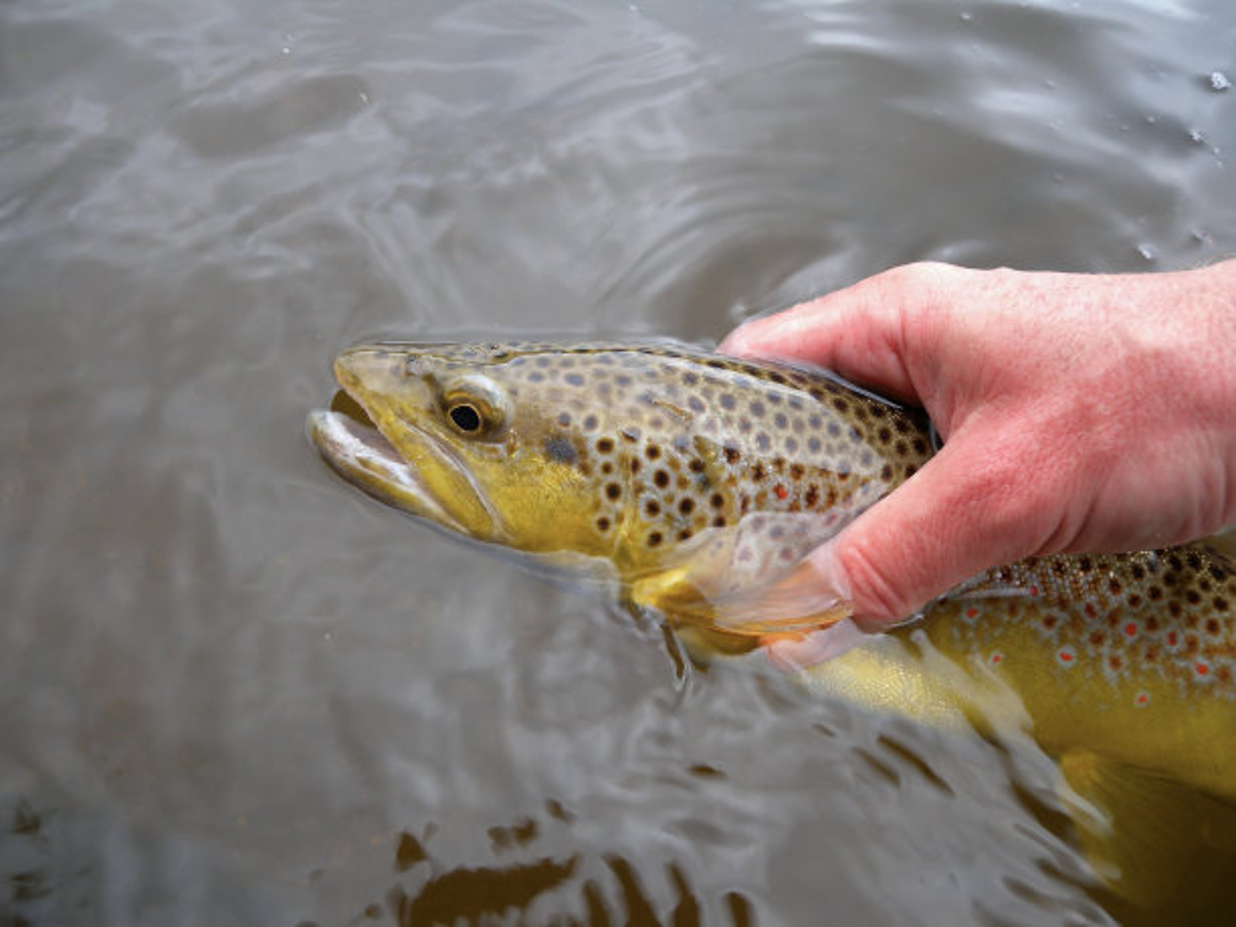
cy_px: 464
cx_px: 618
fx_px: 1000
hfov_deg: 63.4
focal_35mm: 28
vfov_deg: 49.7
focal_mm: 6
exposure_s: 1/89.6
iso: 64
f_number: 3.2
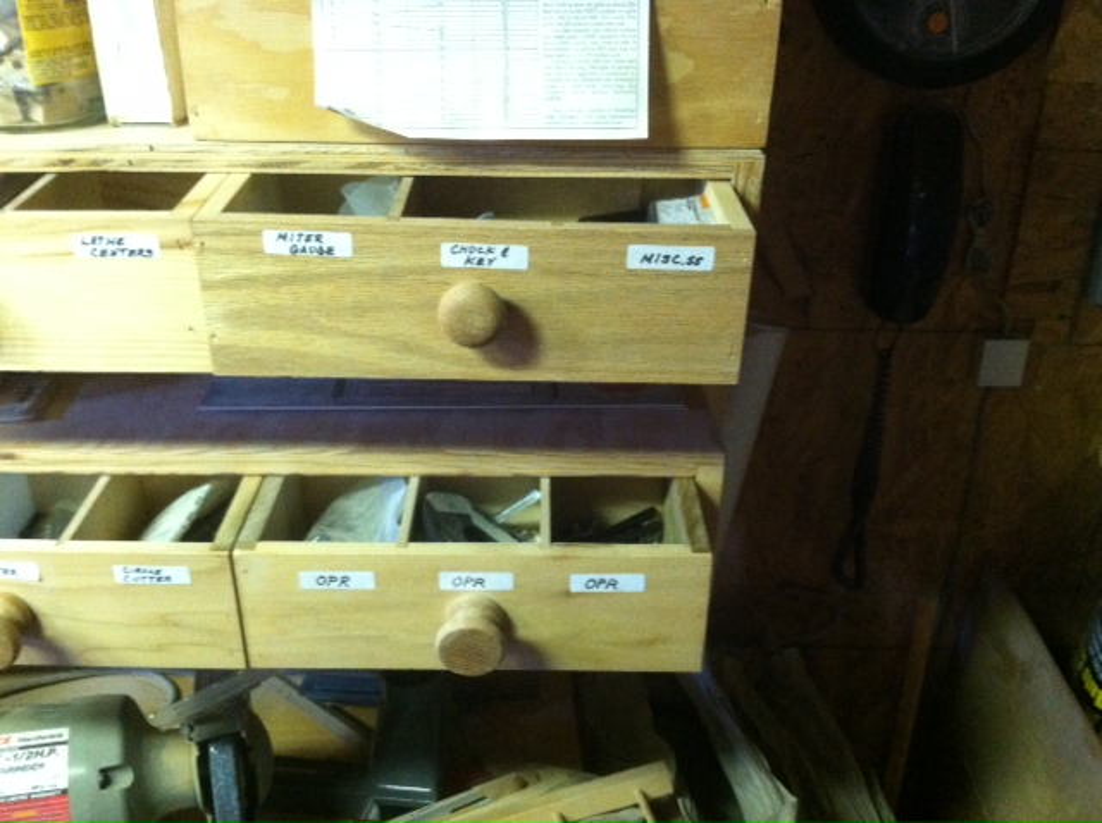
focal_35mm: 35
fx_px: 1113
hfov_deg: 52.7
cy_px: 412
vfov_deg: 40.6
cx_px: 551
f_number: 2.8
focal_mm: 3.85
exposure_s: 1/15
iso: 640
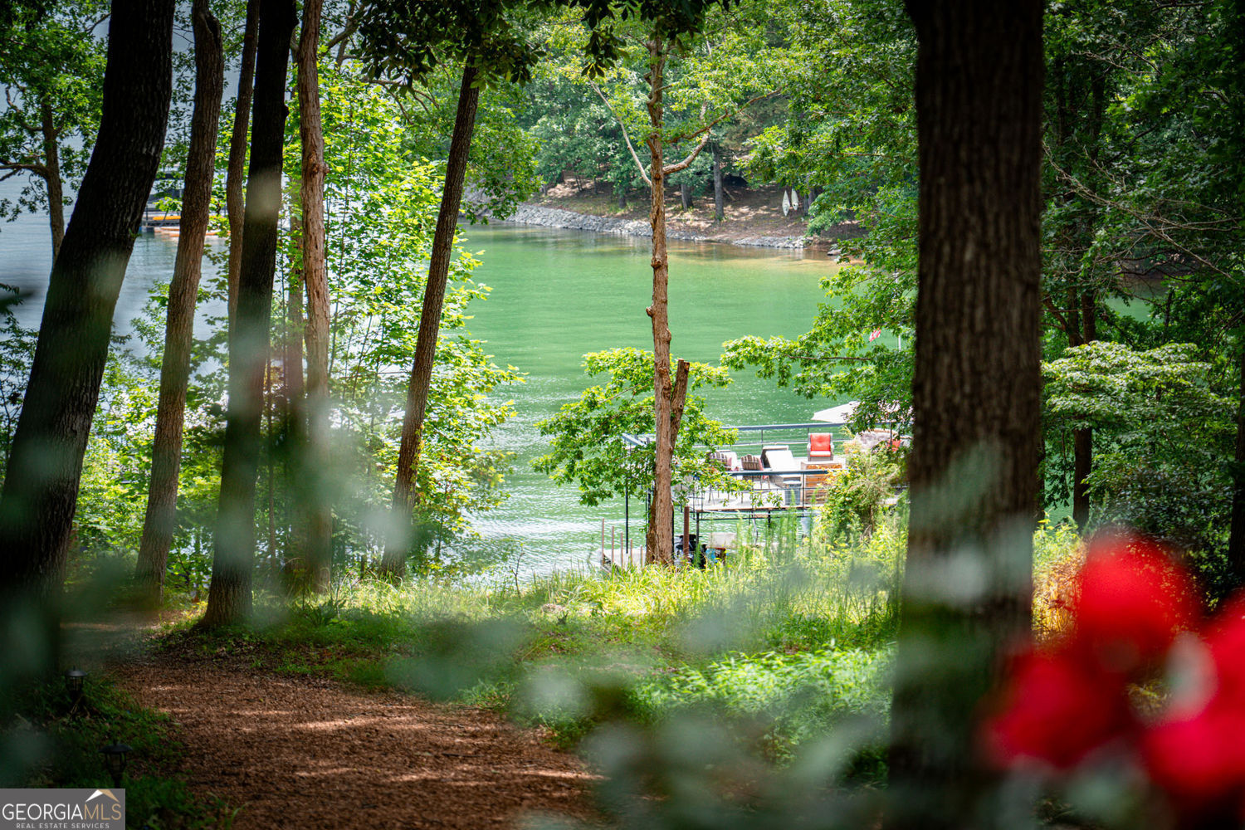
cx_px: 622
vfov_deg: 13.0
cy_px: 415
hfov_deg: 19.5
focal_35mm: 105
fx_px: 3631
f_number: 4
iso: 640
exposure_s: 1/800
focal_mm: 105
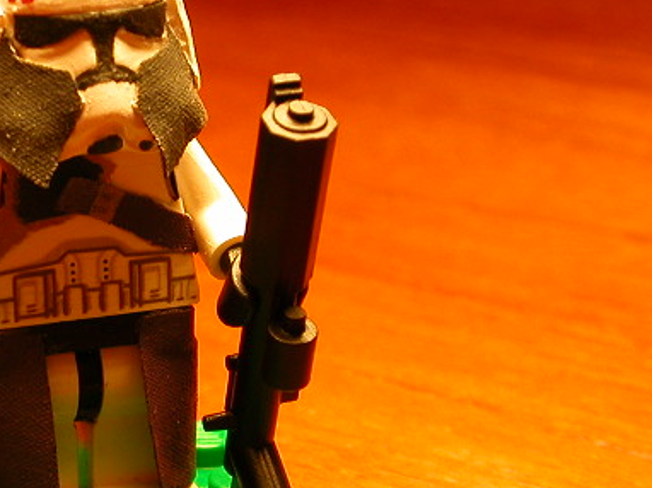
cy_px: 220
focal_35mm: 114
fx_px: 2146
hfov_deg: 17.1
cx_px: 116
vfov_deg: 13.0
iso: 100
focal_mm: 10.4
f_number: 3.7
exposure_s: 1/33.4
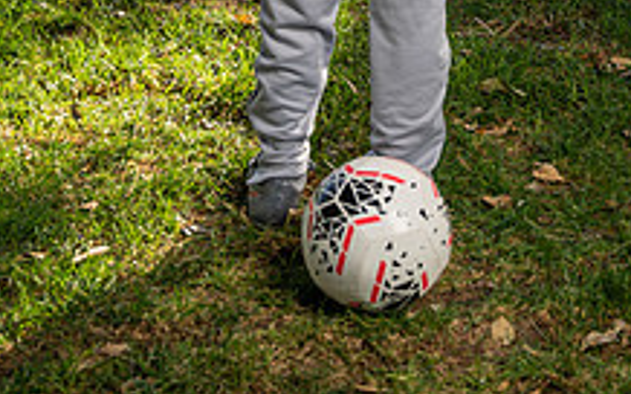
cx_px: 414
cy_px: -255
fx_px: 1375
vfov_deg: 14.8
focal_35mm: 80
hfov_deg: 25.7
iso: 100
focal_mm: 38
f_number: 5.6
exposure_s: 1/160
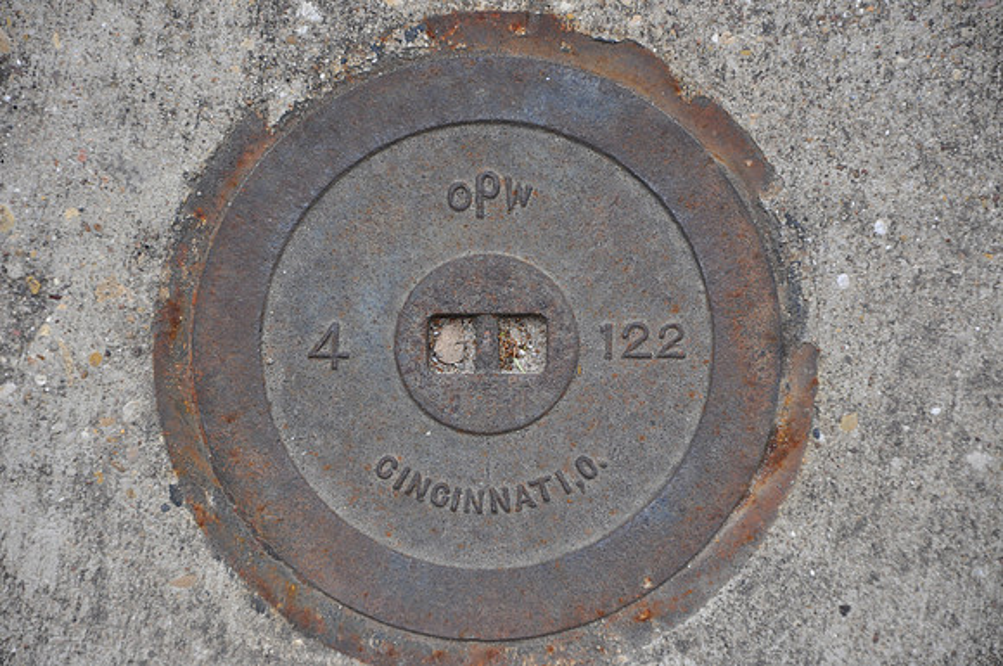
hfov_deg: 13.1
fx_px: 4382
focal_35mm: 158
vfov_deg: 8.7
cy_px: 333
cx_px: 502
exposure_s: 1/160
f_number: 6.3
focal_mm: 105
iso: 200
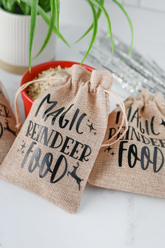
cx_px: 70
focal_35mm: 68
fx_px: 467
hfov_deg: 20.0
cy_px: 105
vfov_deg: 29.6
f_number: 4.5
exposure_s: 1/100
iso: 140
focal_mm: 50
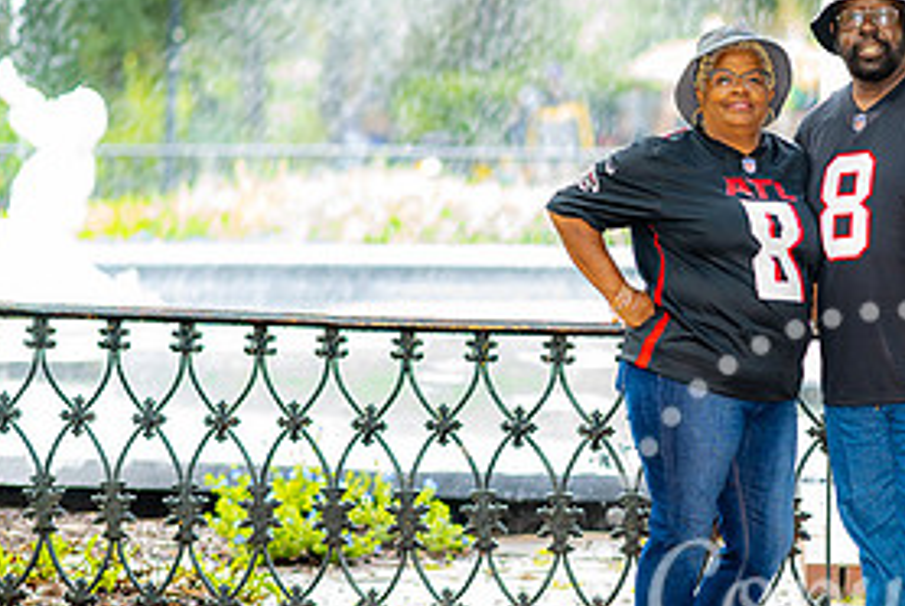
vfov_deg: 6.1
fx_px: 5687
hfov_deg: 9.0
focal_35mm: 226
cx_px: 902
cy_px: 331
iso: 250
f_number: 2.2
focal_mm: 105
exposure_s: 1/160
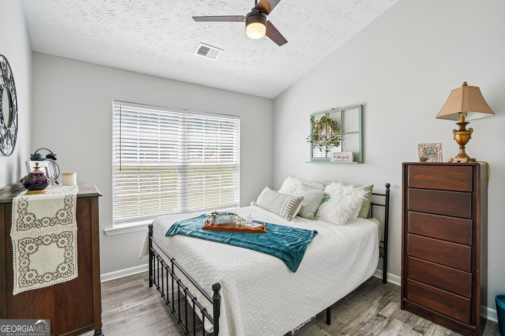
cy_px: 168
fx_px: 224
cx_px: 252
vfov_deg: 73.7
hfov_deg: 96.7
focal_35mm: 16
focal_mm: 16
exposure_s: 1/30
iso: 250
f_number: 8
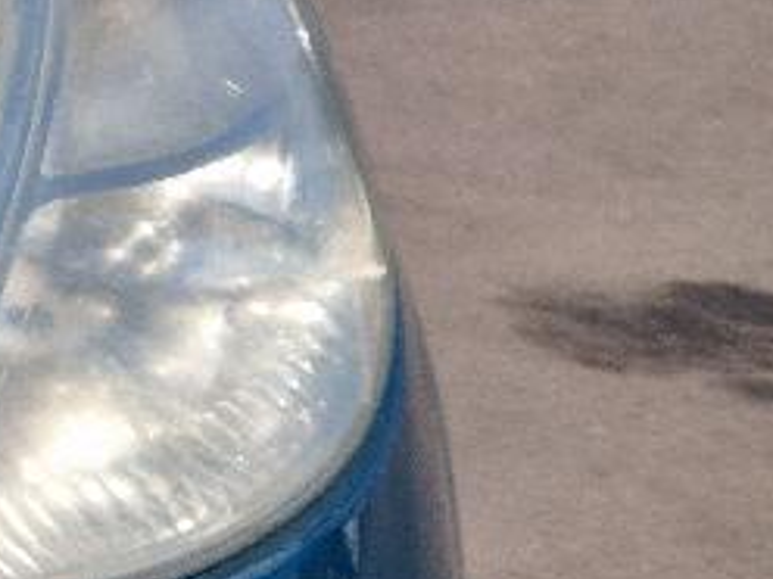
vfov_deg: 8.8
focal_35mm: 167
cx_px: -1331
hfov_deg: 9.8
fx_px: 3729
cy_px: 34
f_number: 1.8
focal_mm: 5.4
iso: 50
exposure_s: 1/2000
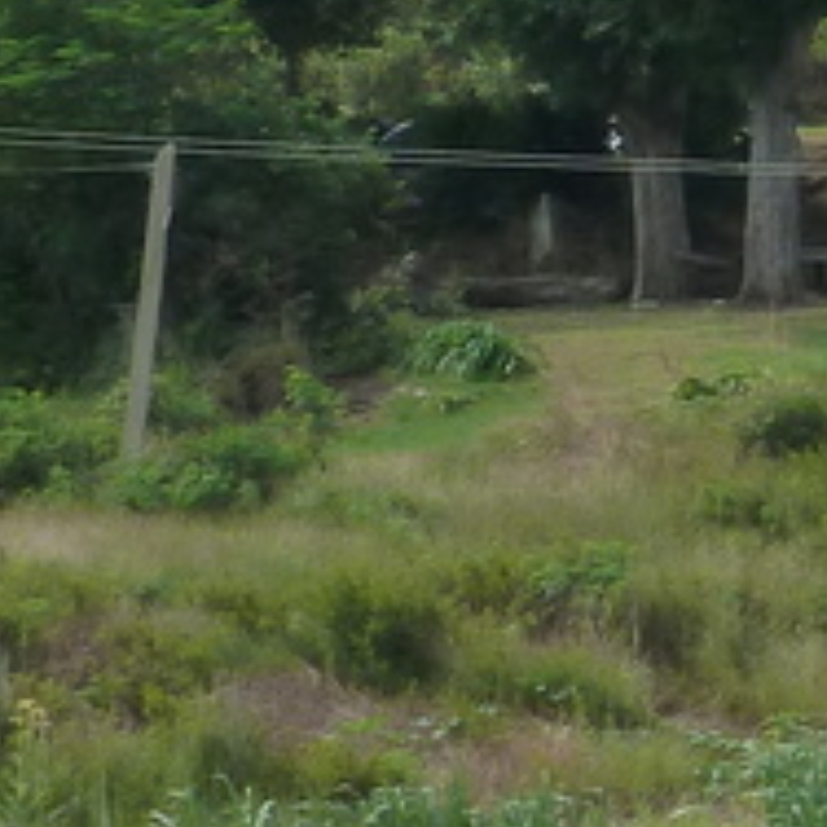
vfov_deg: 4.9
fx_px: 9595
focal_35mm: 355
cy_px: 84
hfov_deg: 4.7
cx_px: 2499
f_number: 5
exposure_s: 1/400
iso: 125
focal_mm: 10.3
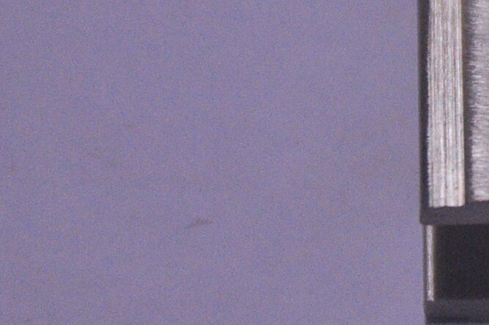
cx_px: 927
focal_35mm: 1151
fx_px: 15615
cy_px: 45
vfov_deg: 1.2
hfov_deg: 1.8
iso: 1250
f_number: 5.6
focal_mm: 200
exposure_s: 1/125
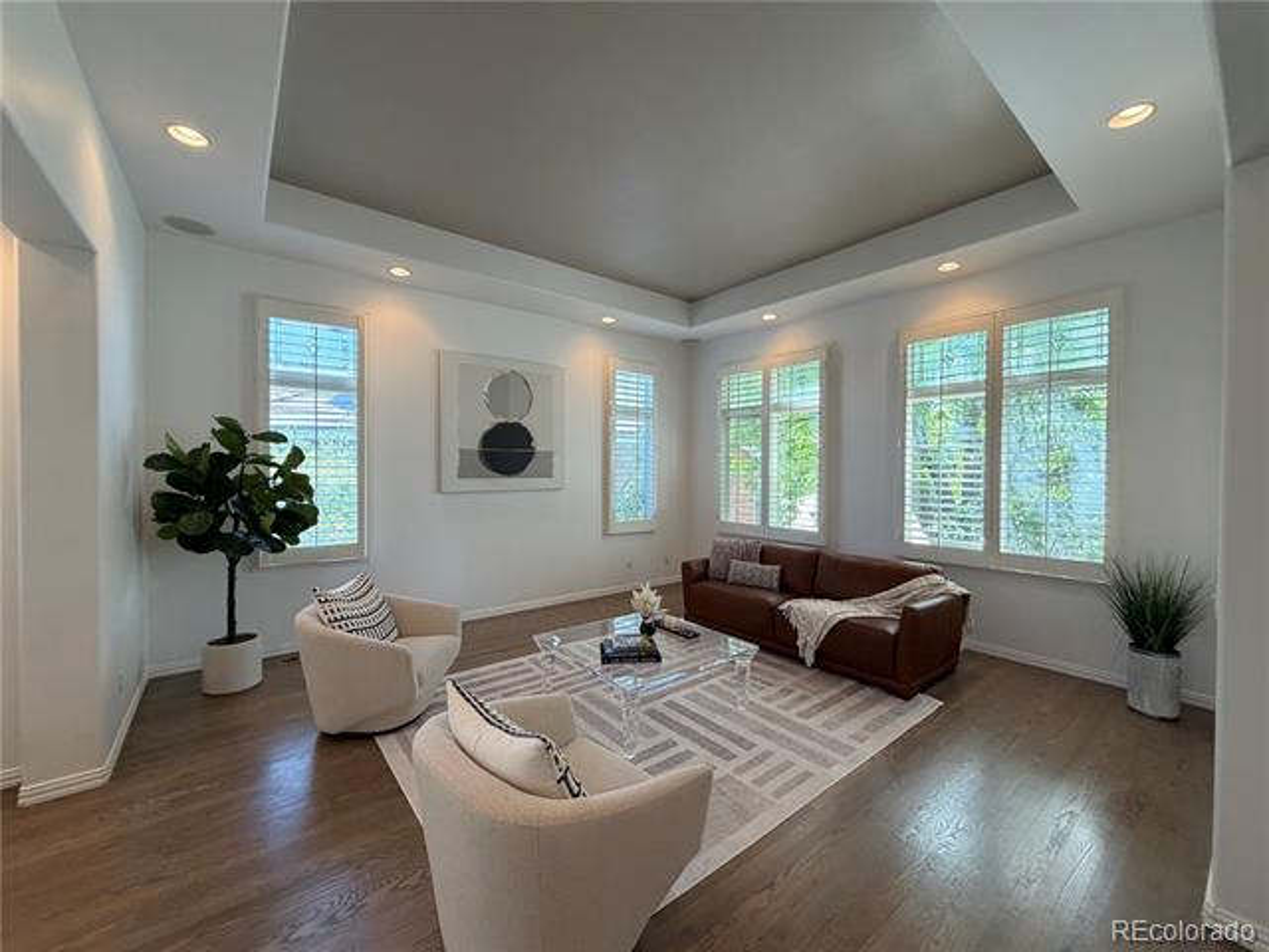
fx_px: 513
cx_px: 634
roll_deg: -1.2
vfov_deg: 85.7
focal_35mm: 14
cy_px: 476
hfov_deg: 102.1
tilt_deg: -1.1
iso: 200
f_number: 2.2
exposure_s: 1/120
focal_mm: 2.22
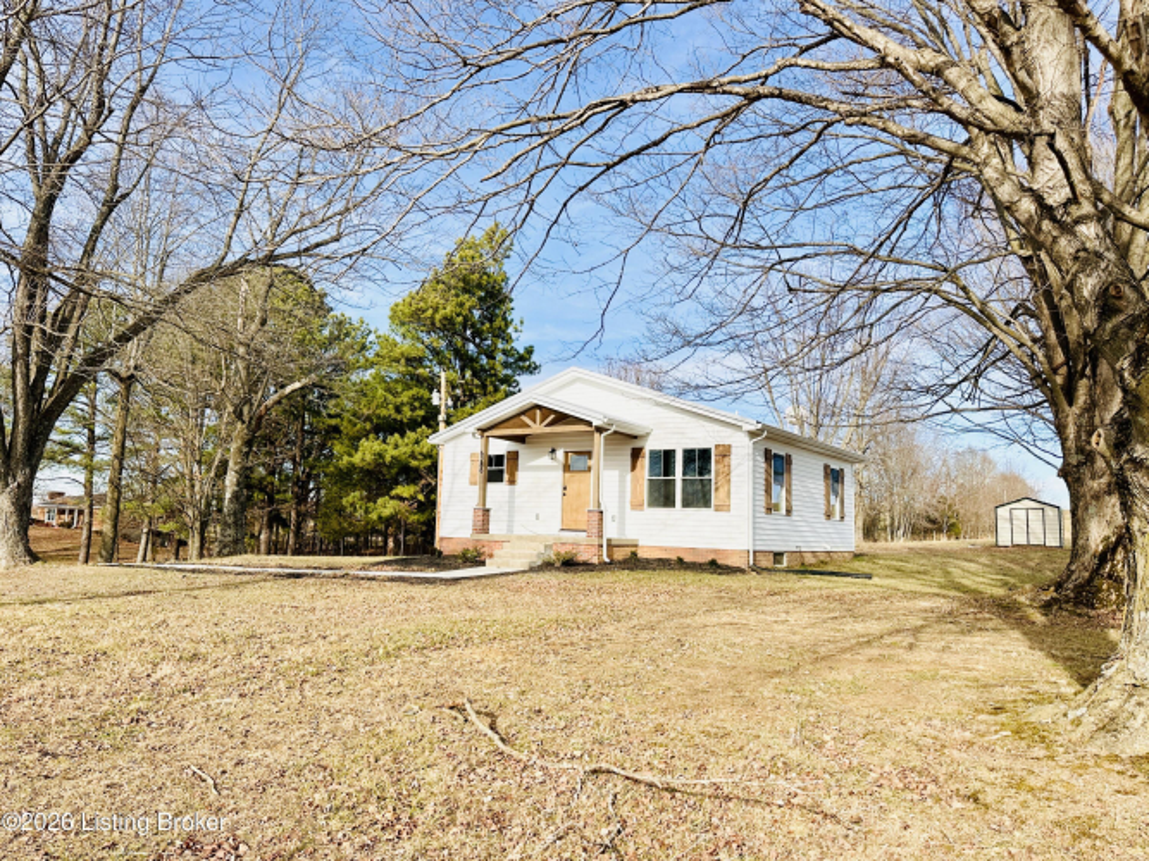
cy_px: 430
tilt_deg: +6.5
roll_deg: -0.7
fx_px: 796
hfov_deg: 71.6
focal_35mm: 24
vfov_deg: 56.8
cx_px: 574
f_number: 1.78
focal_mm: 6.86
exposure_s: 1/3247
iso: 80
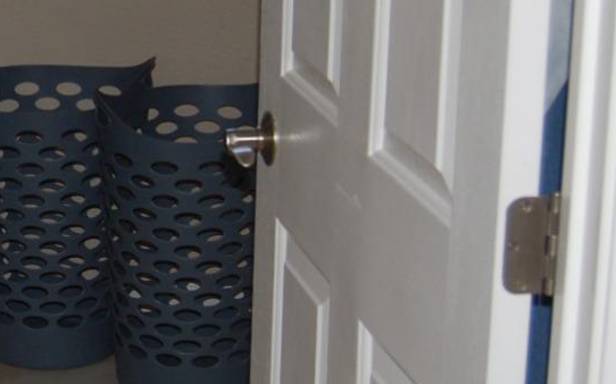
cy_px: 56
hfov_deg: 18.4
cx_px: -25
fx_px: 1846
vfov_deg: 11.8
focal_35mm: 110
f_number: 4
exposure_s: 1/60
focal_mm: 26
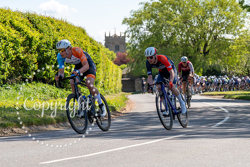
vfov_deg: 9.9
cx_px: 155
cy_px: 63
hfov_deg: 14.7
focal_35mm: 139
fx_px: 966
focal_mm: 112
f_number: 5.6
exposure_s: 1/1000
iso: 200
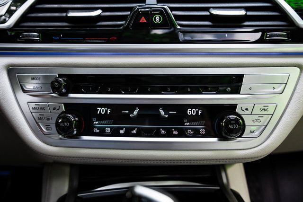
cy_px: 101
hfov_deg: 53.0
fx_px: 304
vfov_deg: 36.8
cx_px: 152
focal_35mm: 36
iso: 800
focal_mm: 34
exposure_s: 1/250
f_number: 4.5
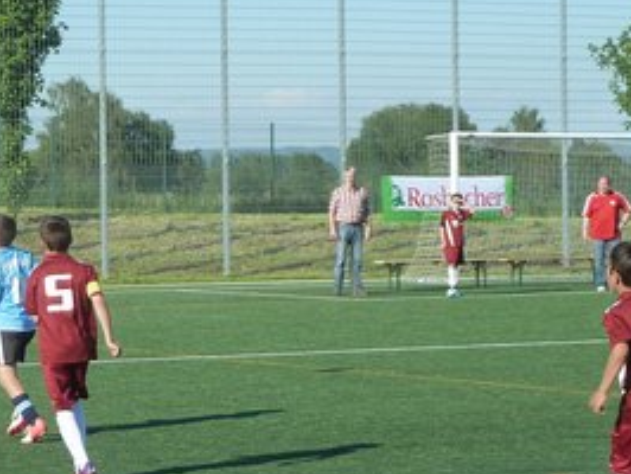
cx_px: -145
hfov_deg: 12.4
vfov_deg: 9.6
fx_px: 2828
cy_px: 222
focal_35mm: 155
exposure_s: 1/500
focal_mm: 9.7
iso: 125
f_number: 3.9
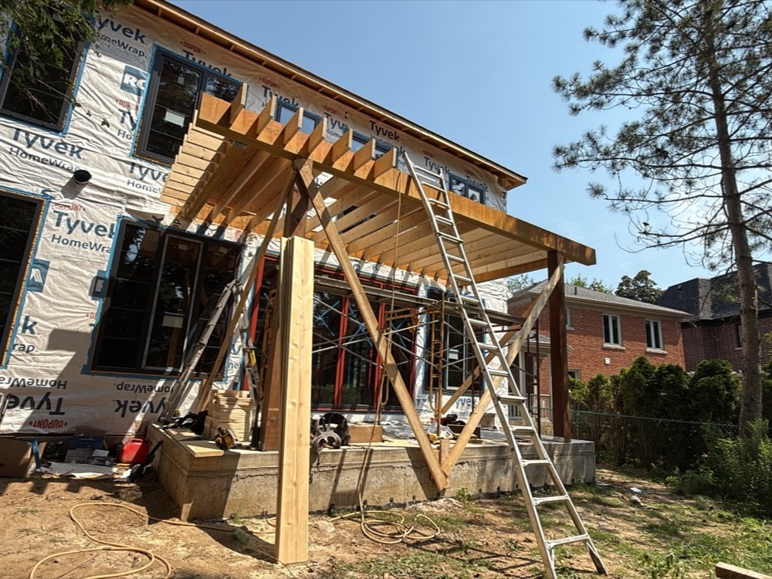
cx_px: 386
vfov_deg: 78.1
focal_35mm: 16
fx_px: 357
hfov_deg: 94.5
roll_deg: -2.5
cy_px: 290
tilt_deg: +15.1
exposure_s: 1/709
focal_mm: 2.22
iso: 20
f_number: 2.2
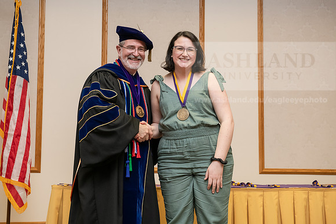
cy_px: 112
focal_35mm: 62
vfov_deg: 21.9
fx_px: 579
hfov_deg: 32.4
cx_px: 168
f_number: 5.6
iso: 2000
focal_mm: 62
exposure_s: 1/200
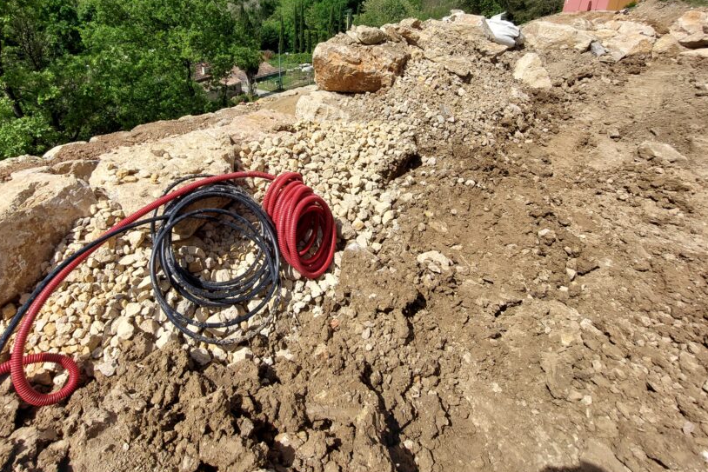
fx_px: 334
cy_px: 146
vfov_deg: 67.9
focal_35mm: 17
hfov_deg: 92.9
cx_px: 314
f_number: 2.2
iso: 50
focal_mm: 1.74
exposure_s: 1/1907
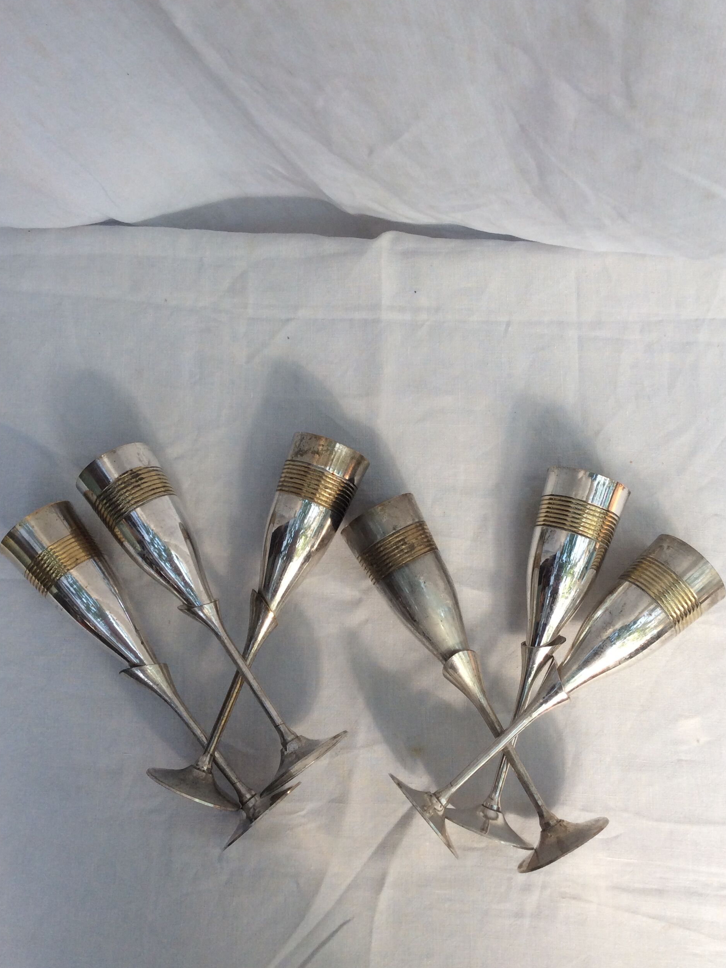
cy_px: 476
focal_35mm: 33
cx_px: 368
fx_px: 923
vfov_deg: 55.4
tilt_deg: -80.1
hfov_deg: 42.9
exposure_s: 1/214
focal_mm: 3.3
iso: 32
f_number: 2.4
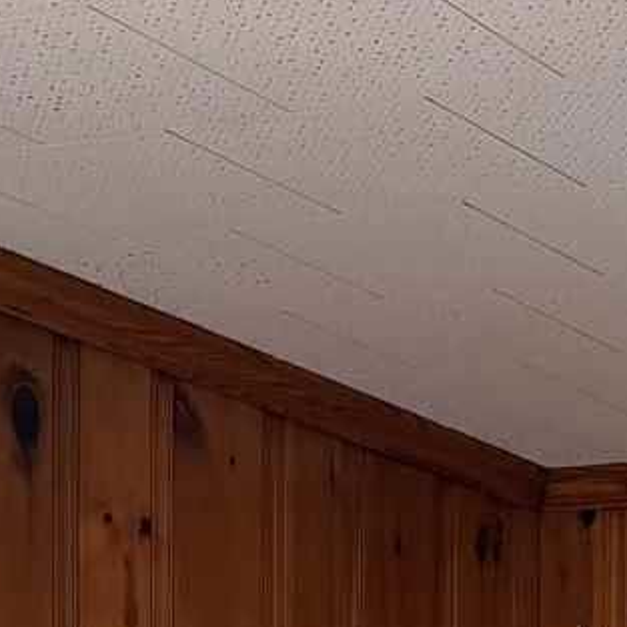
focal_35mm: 139
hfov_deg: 12.1
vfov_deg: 11.2
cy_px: 1298
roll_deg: -1.3
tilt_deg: -5.4
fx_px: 2848
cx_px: 865
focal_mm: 6.76
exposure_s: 1/62
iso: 200
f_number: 1.78
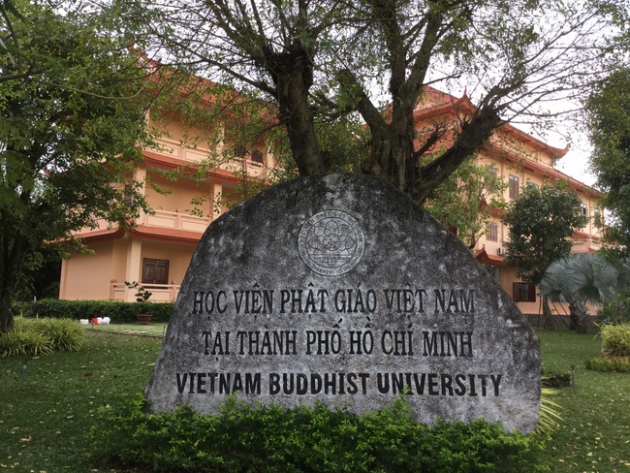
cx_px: 315
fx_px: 564
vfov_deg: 45.5
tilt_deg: +6.4
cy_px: 236
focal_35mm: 31
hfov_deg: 58.3
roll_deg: -1.7
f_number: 2.4
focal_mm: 3.3
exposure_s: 1/100
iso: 32
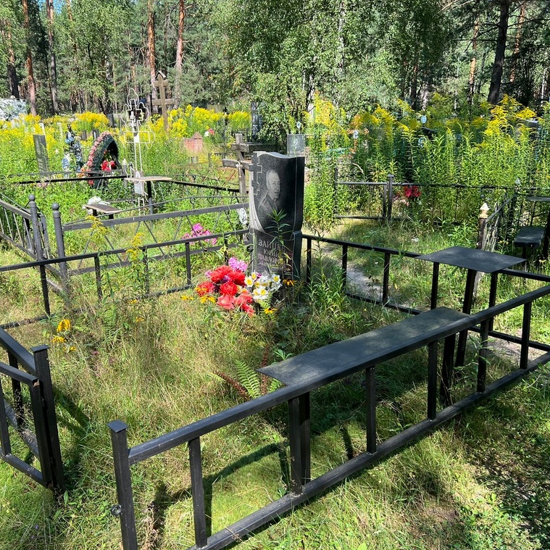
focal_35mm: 31
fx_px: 557
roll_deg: +0.0
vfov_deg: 52.5
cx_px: 242
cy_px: 275
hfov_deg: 52.4
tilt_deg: -12.5
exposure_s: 1/917
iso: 50
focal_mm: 5.7
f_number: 1.5
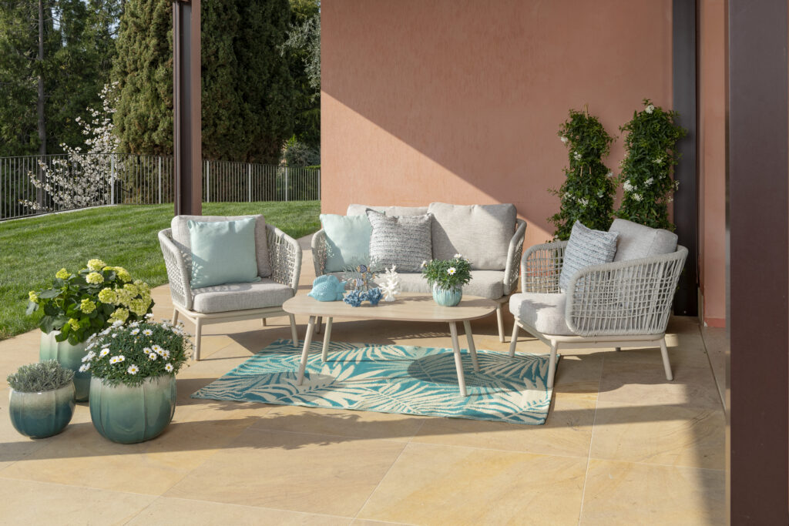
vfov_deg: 35.1
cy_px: 263
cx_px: 394
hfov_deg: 50.7
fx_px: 833
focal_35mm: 38
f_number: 8
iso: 80
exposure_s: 1/125
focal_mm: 38
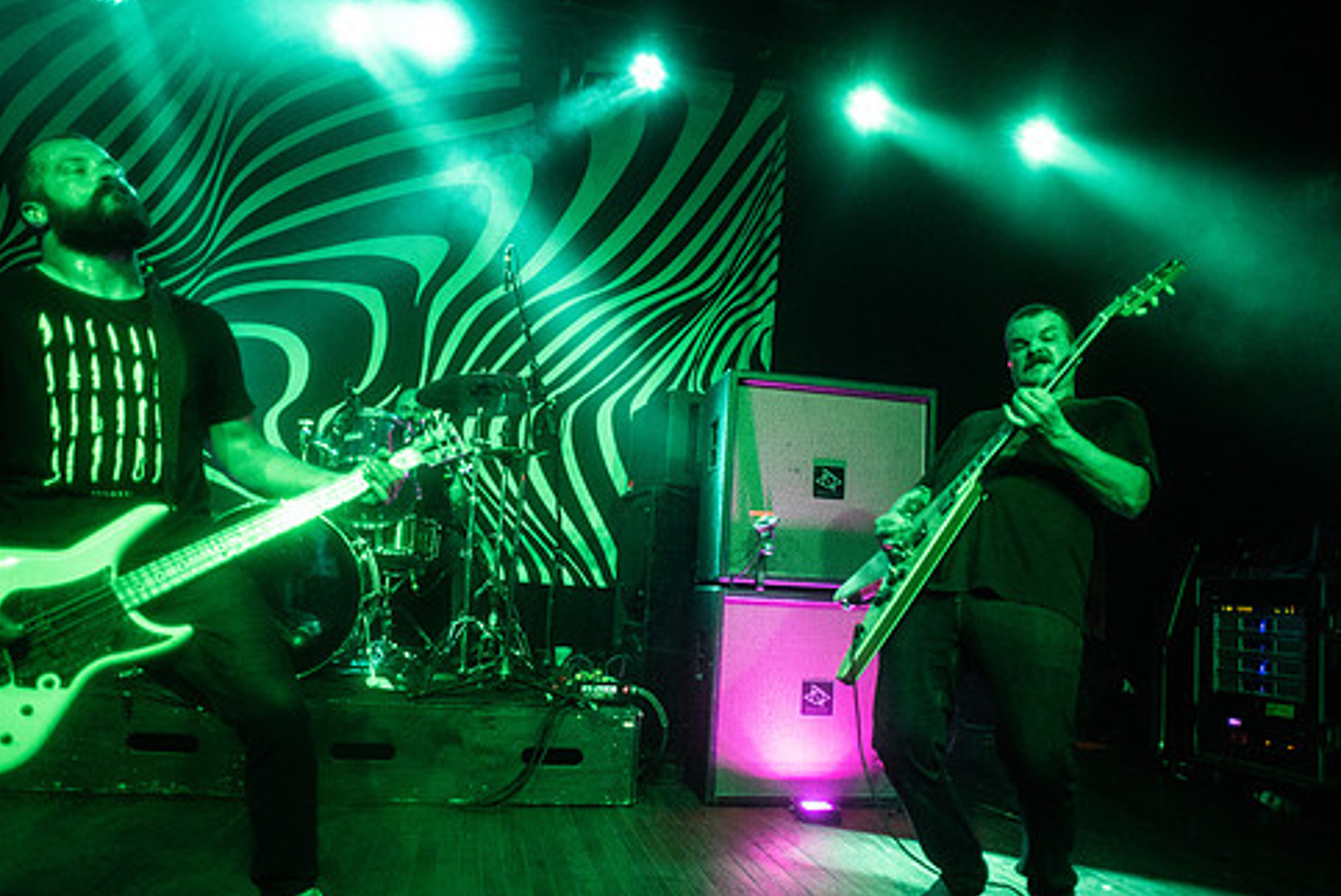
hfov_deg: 73.7
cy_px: 520
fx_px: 895
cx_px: 672
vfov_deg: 53.0
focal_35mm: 24
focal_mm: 20
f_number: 3.2
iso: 3200
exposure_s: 1/320
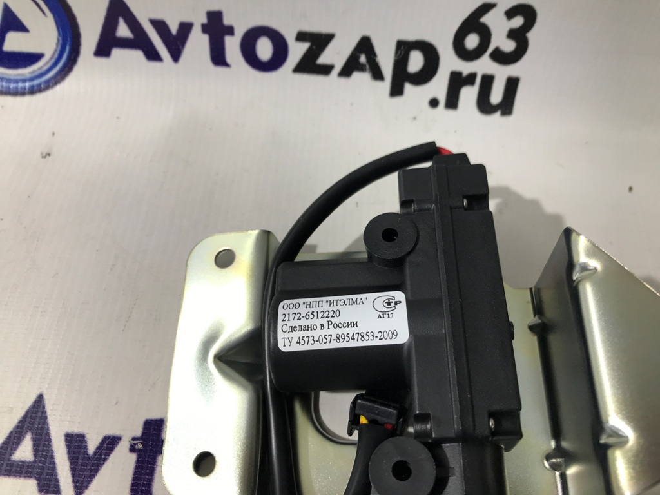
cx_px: 330
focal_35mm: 28
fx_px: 534
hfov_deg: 63.4
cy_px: 248
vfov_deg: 49.7
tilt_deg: -63.3
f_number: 1.8
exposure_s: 1/100
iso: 32
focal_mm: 3.99
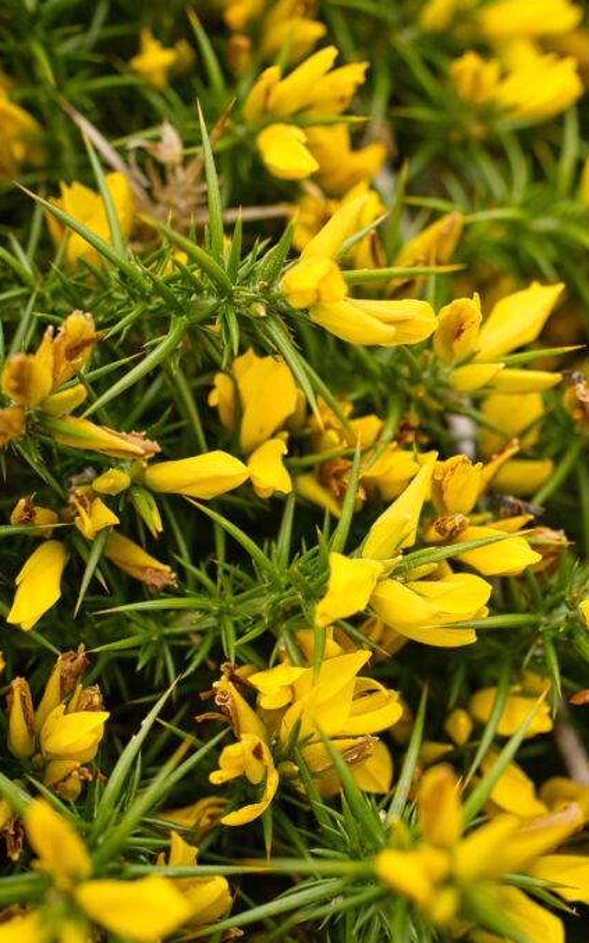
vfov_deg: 37.5
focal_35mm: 54
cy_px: 473
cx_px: 521
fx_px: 1387
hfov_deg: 23.4
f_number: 2.8
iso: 160
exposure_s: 1/220
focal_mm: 23
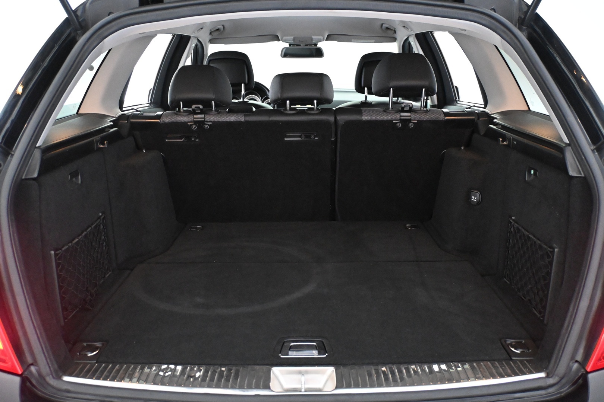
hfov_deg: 56.1
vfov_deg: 39.1
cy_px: 201
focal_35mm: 34
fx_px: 566
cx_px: 302
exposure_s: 1/60
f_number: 4
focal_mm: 22.5
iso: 6400
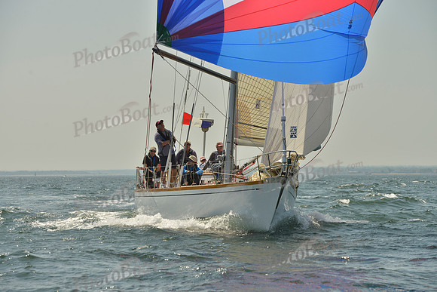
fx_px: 1578
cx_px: 218
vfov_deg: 10.6
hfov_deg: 15.8
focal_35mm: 130
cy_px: 146
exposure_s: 1/1250
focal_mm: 130
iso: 200
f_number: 8
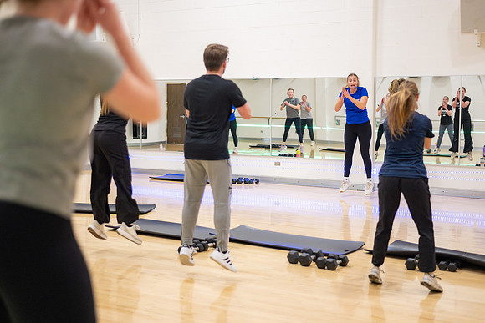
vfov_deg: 26.2
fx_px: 695
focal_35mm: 52
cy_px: 162
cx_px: 242
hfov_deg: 38.4
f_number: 1.8
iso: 5000
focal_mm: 50
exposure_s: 1/500
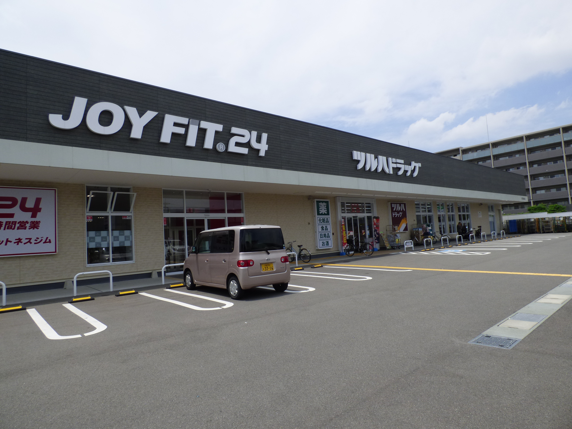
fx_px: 330
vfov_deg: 66.0
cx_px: 286
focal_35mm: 20
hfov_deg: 81.7
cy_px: 214
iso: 100
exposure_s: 1/1600
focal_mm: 3.58
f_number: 3.2
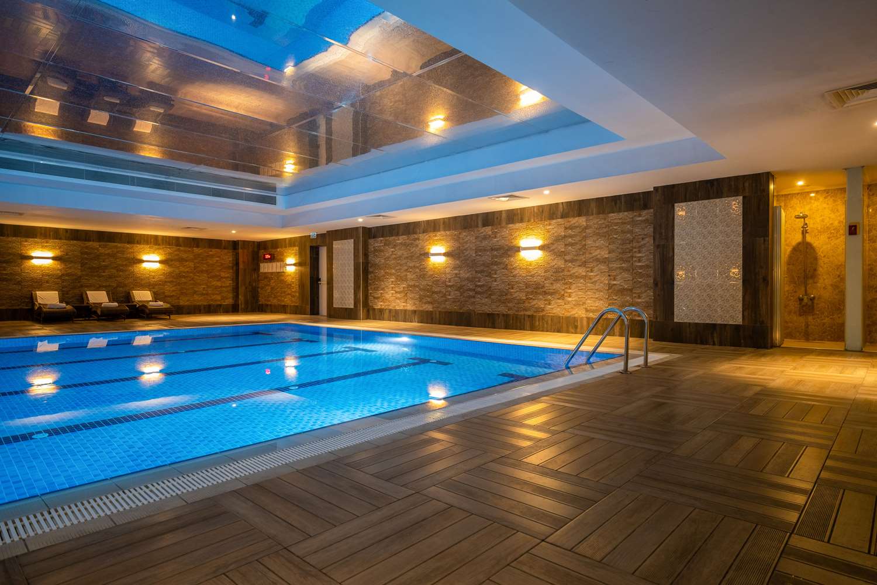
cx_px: 438
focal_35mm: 20
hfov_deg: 84.0
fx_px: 487
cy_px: 292
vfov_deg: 61.9
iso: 160
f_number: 2.8
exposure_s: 1/2
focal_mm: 13.2
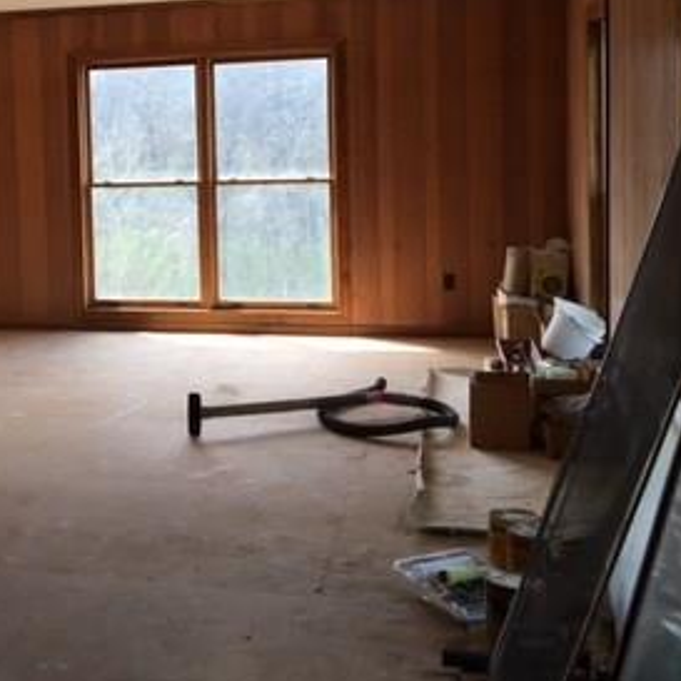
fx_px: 1335
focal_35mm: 60
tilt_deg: -4.4
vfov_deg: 28.4
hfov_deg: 27.3
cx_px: 27
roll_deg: +1.8
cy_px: 217
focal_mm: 4.15
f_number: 2.2
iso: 32
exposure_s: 1/120
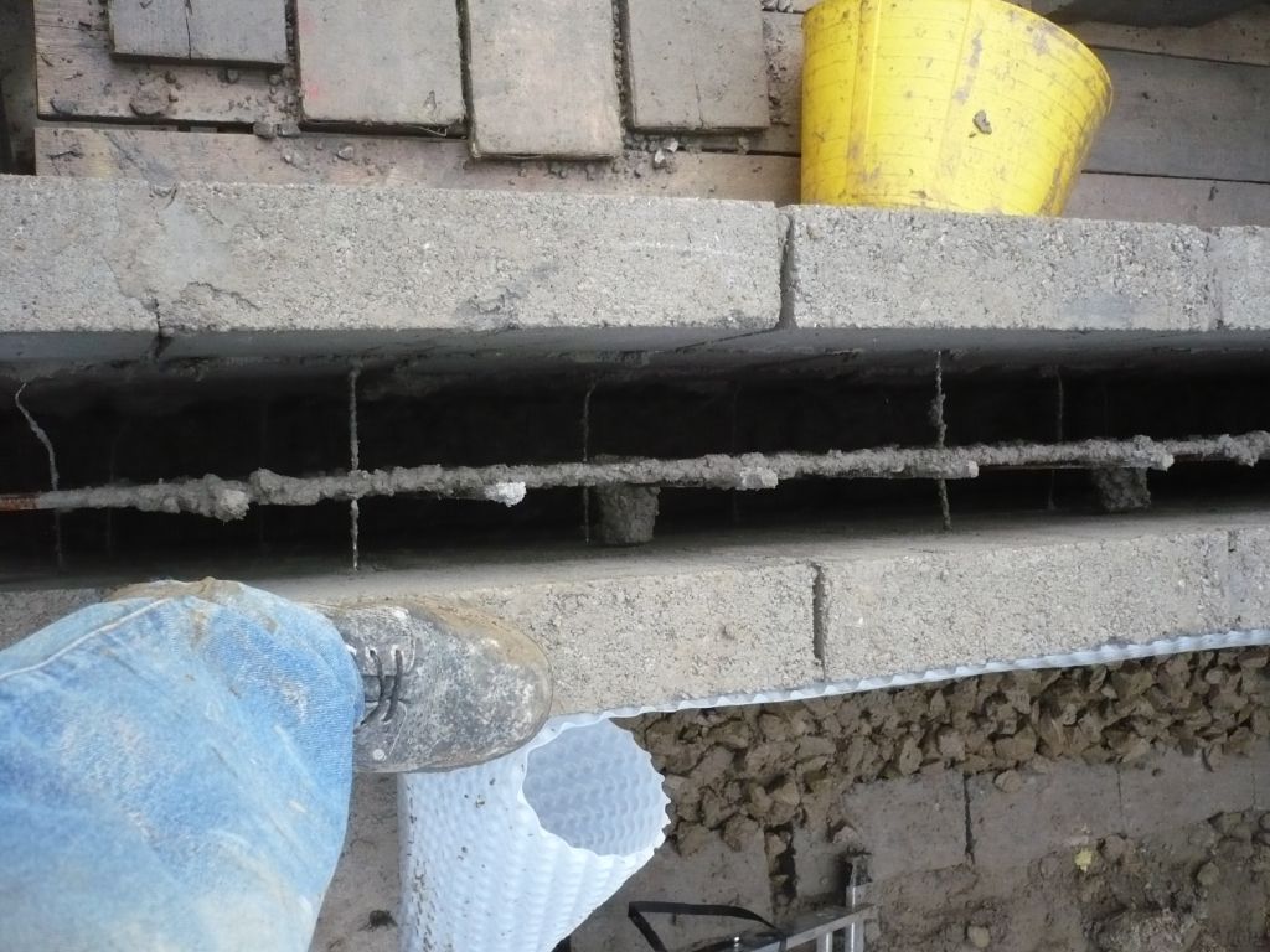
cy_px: 476
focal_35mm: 35
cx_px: 635
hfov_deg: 52.6
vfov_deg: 40.7
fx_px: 1284
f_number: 2.8
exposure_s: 1/125
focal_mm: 5.8
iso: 400
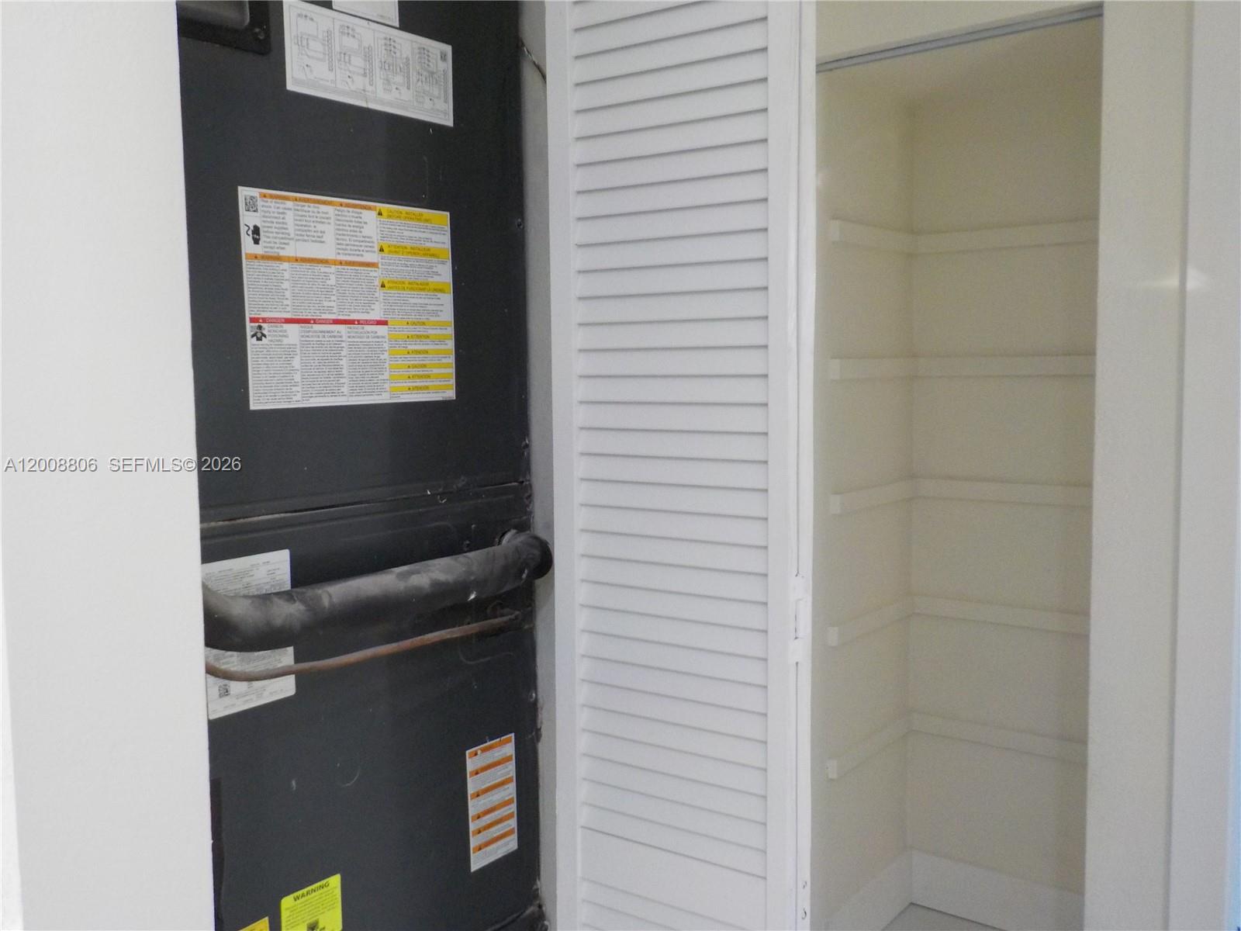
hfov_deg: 60.0
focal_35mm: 30
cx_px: 620
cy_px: 466
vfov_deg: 46.8
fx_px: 1076
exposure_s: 1/30
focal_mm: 4.1
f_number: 3.3
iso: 320
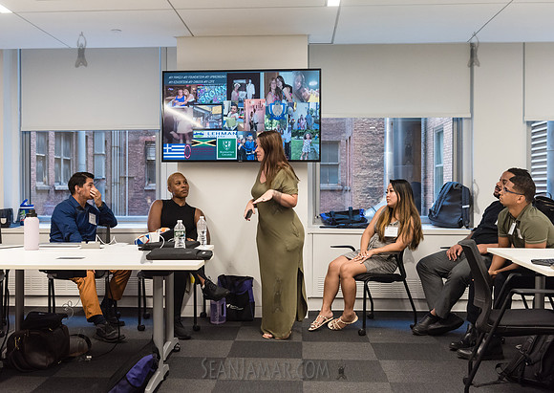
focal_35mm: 40
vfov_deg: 34.8
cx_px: 260
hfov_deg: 47.7
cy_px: 196
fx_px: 626
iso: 2500
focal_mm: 38
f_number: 4.5
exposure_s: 1/250
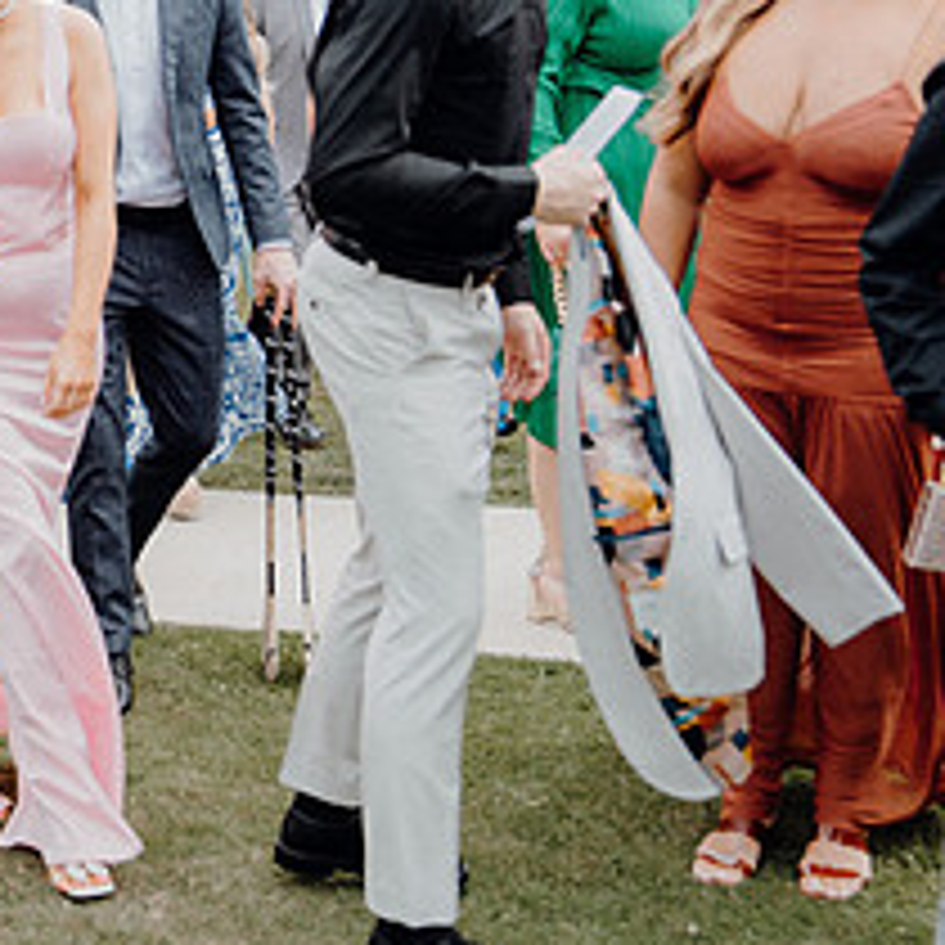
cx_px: -306
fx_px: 2533
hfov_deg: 19.4
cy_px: 259
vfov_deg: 21.0
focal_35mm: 82
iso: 125
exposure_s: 1/500
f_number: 3.5
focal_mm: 35
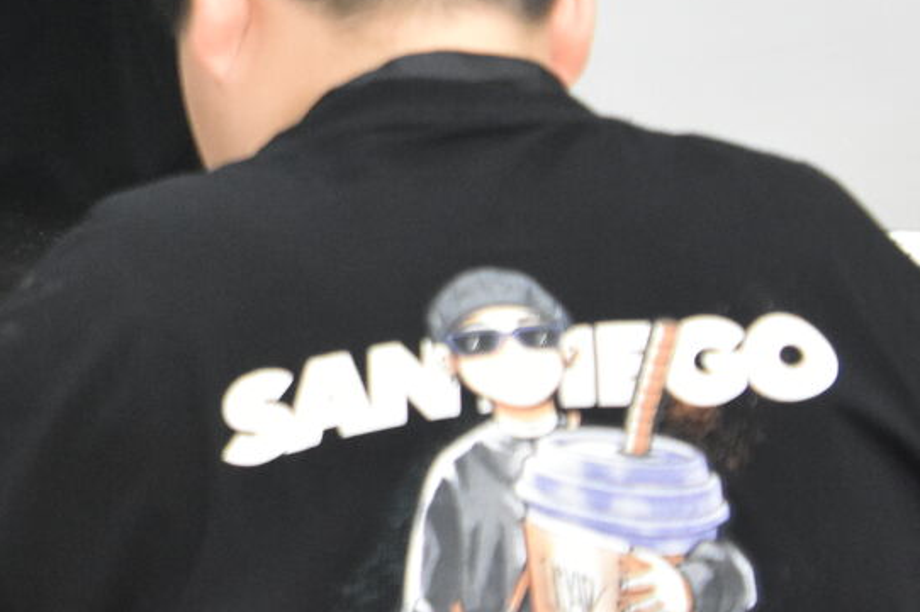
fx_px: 6361
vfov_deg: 5.5
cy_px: -161
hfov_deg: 8.2
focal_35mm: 249
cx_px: -295
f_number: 5
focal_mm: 50
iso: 3200
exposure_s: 1/100
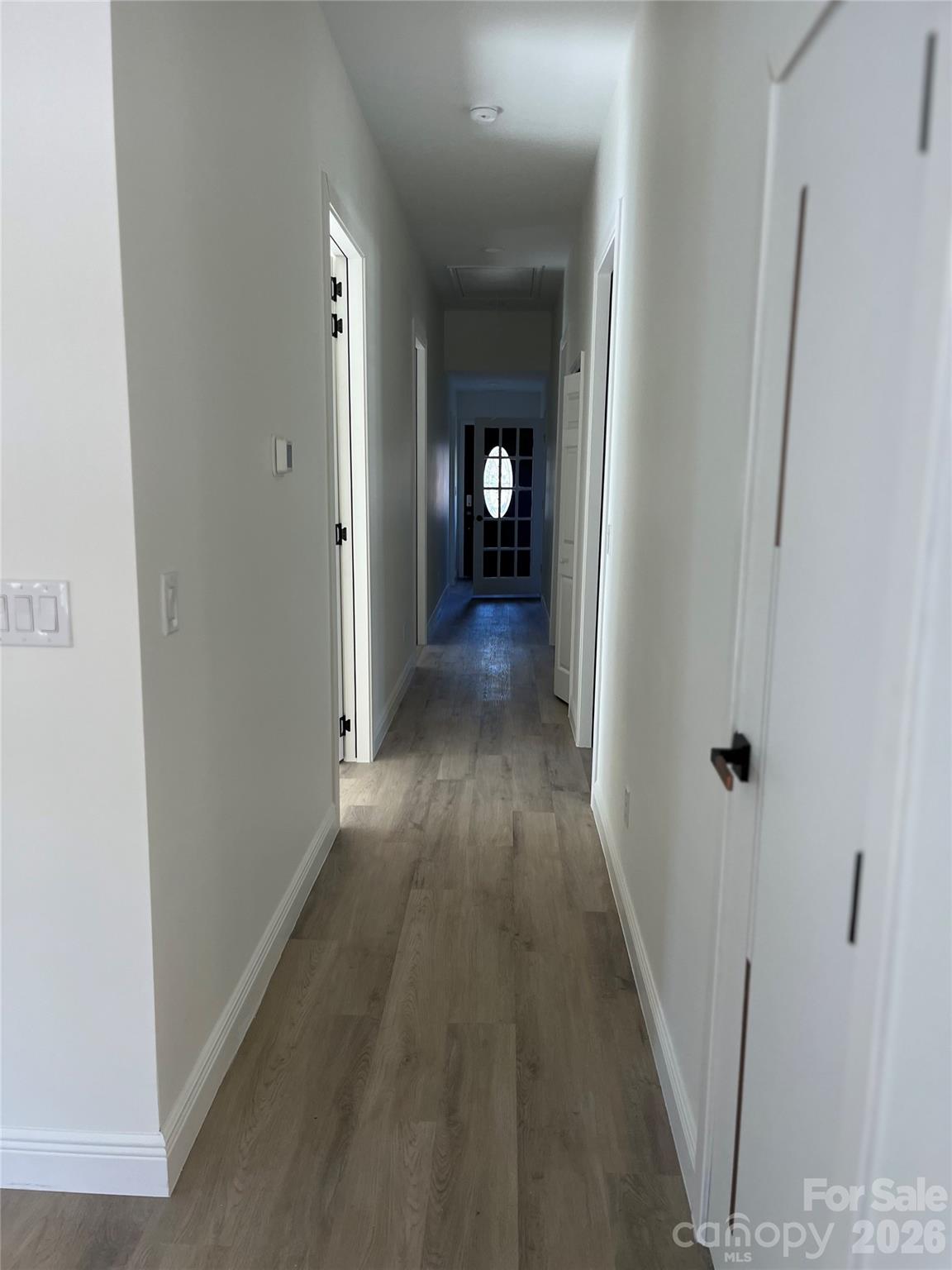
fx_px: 953
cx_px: 476
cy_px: 635
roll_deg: -1.1
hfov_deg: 53.1
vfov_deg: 67.3
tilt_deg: -7.8
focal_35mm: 26
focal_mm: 5.1
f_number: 1.6
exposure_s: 1/120
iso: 100
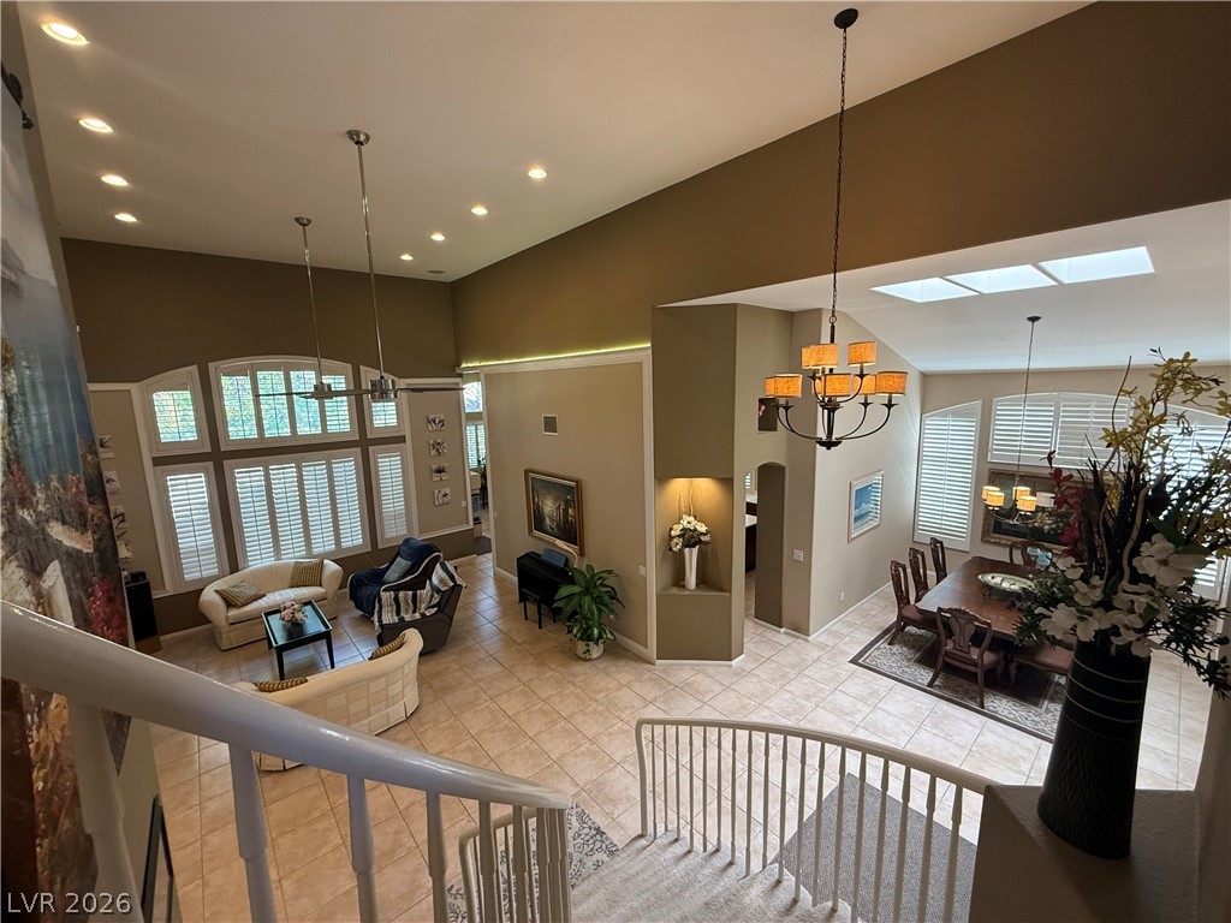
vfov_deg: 85.7
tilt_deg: -8.2
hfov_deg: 102.1
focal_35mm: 14
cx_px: 616
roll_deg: +1.9
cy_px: 462
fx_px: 498
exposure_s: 1/120
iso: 320
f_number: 2.2
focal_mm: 2.22
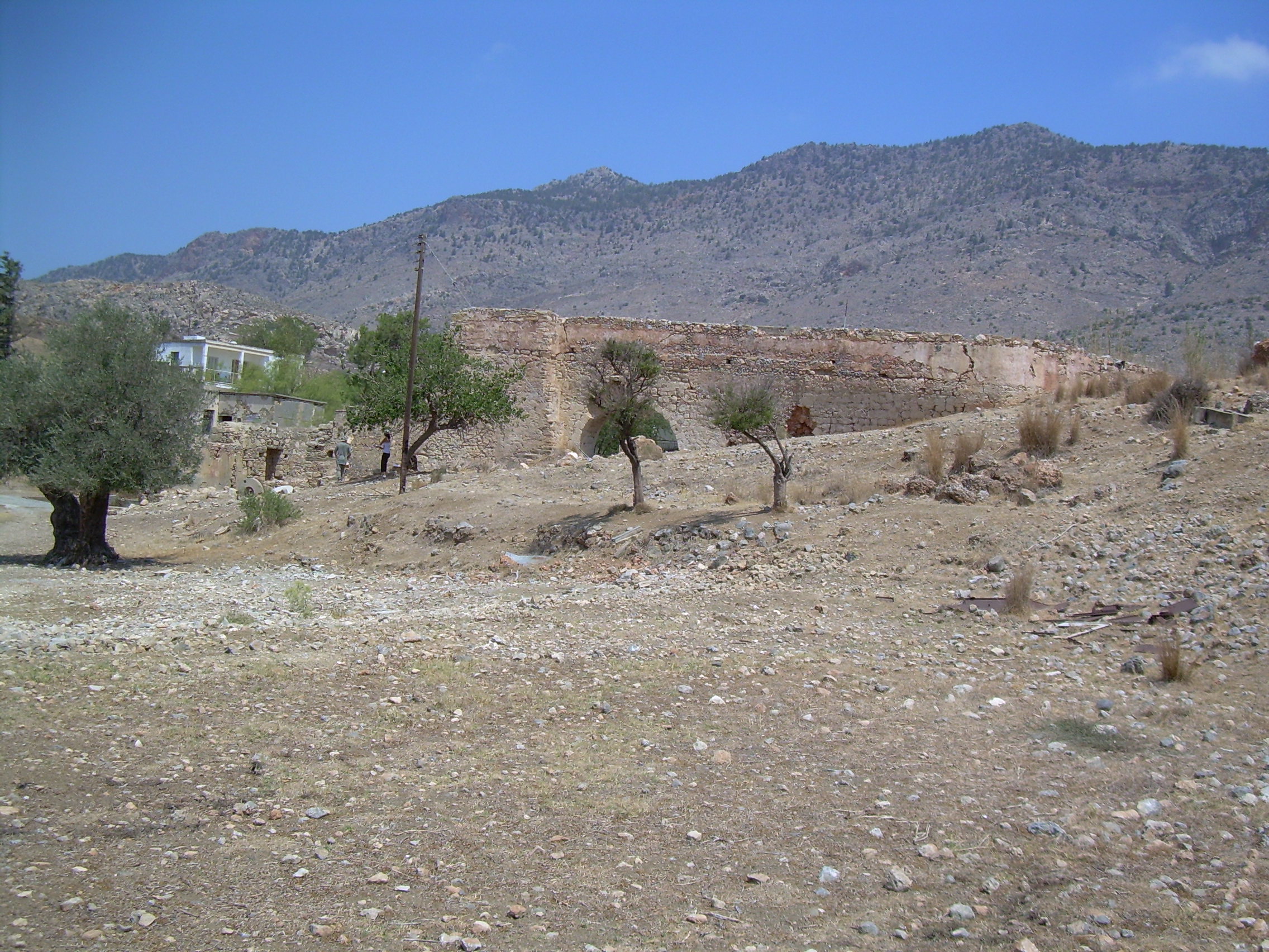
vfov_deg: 37.7
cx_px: 634
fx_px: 1393
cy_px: 476
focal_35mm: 38
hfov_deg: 49.0
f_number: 2.8
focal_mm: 6.3
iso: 50
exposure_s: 1/1297
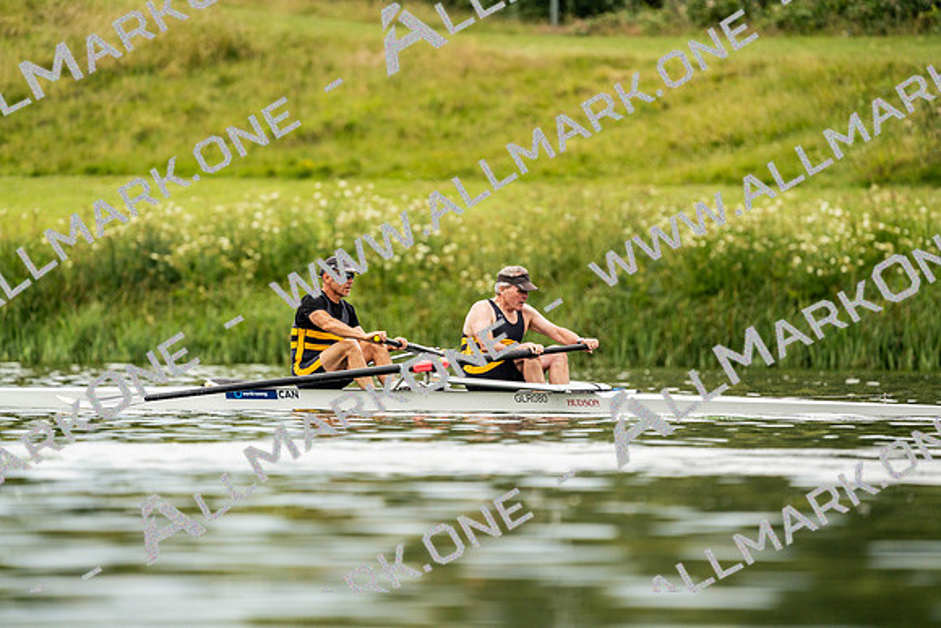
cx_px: 470
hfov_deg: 3.4
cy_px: 314
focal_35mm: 600
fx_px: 15686
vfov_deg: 2.3
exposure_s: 1/2000
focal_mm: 600
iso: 500
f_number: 6.3
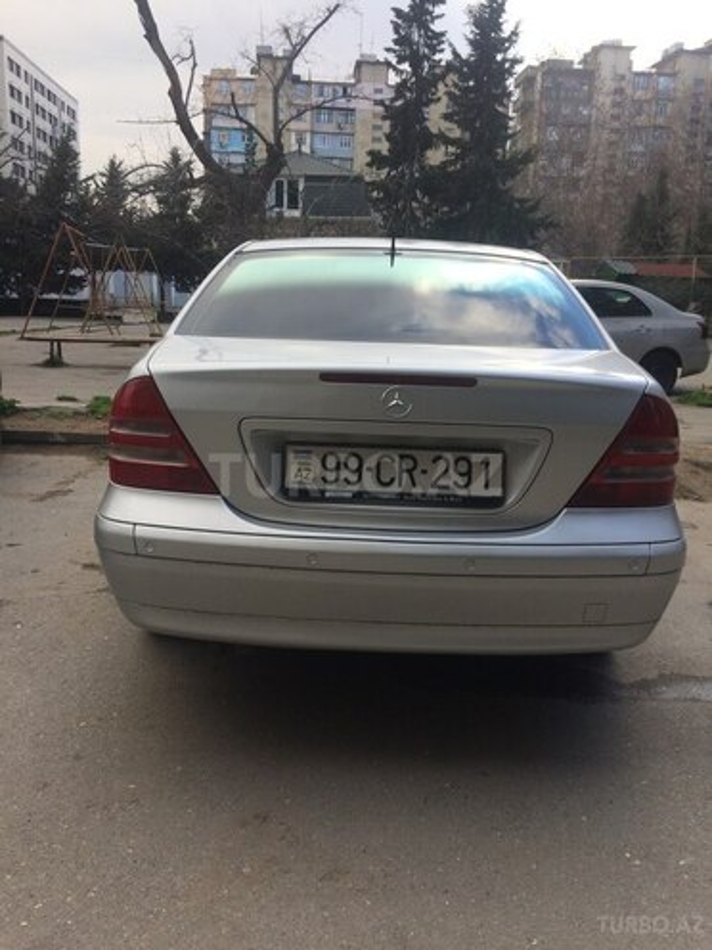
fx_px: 795
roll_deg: -1.3
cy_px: 475
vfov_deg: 61.7
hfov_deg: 48.2
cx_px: 356
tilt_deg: -14.3
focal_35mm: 29
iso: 32
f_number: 2.2
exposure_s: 1/402
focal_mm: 4.15
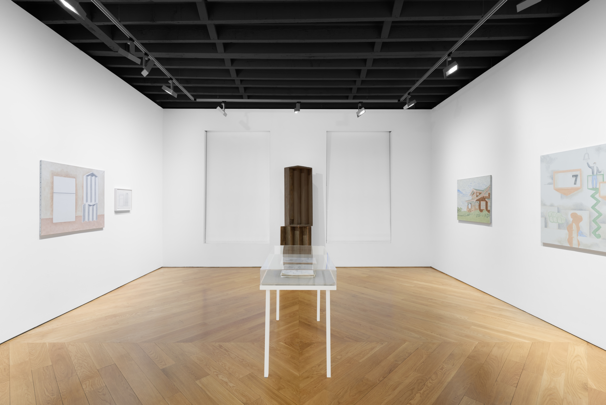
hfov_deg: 93.3
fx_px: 286
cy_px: 202
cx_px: 303
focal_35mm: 17
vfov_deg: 70.5
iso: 100
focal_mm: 17
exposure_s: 1
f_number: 11
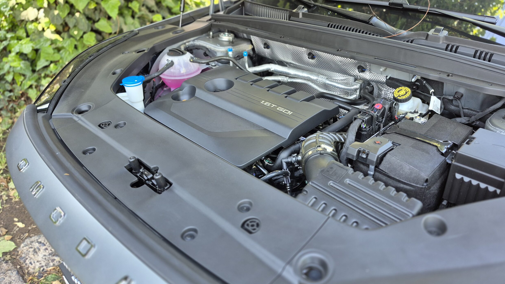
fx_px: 348
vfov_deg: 44.4
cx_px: 261
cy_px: 140
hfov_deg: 71.9
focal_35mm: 26
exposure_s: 1/100
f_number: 1.8
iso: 160
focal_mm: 5.4
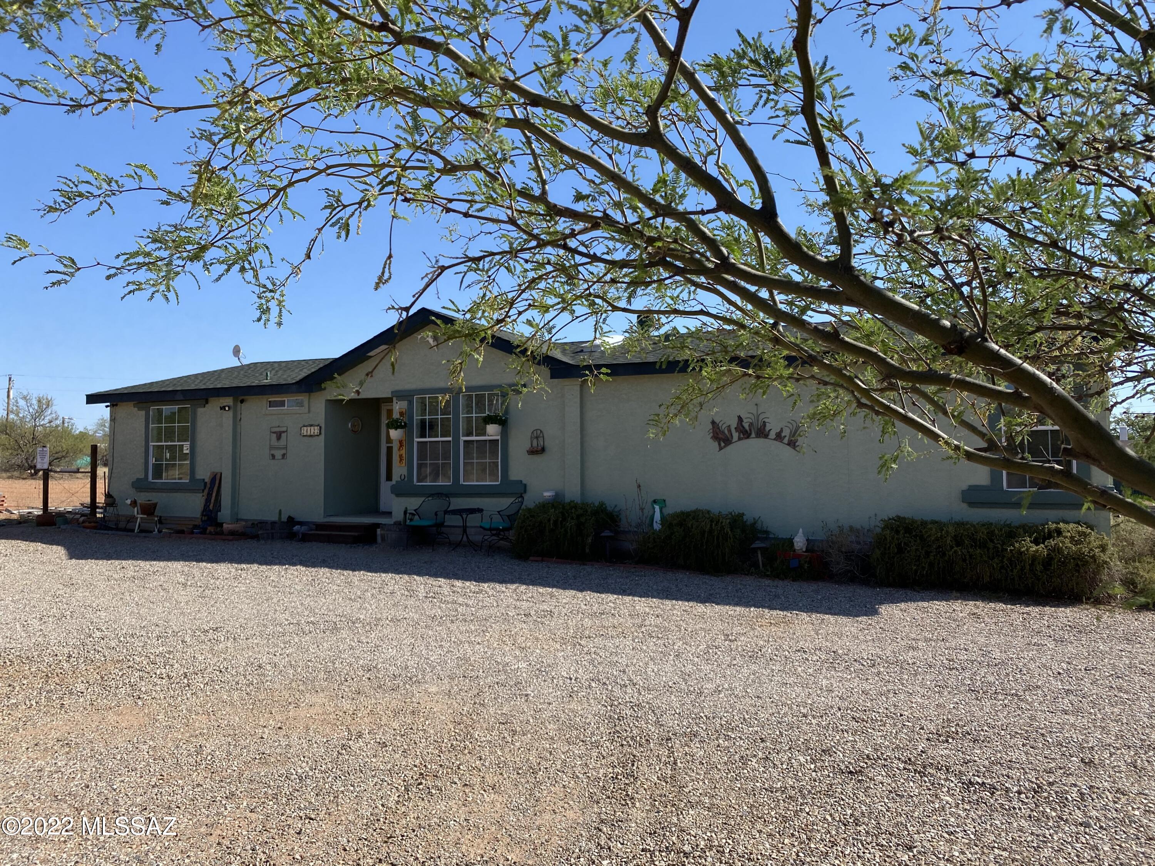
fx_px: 868
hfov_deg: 67.3
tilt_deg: +3.8
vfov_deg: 53.1
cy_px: 433
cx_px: 578
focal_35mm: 26
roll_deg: +0.1
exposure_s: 1/2105
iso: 32
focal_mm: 4.25
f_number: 1.8
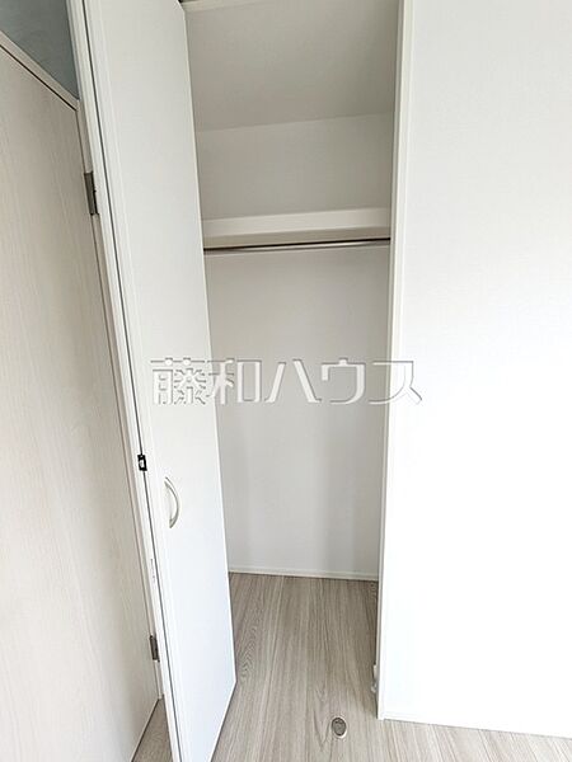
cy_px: 381
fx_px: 308
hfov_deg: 85.7
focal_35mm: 14
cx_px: 286
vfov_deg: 102.1
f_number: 2.2
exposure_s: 1/100
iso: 42
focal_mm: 1.83
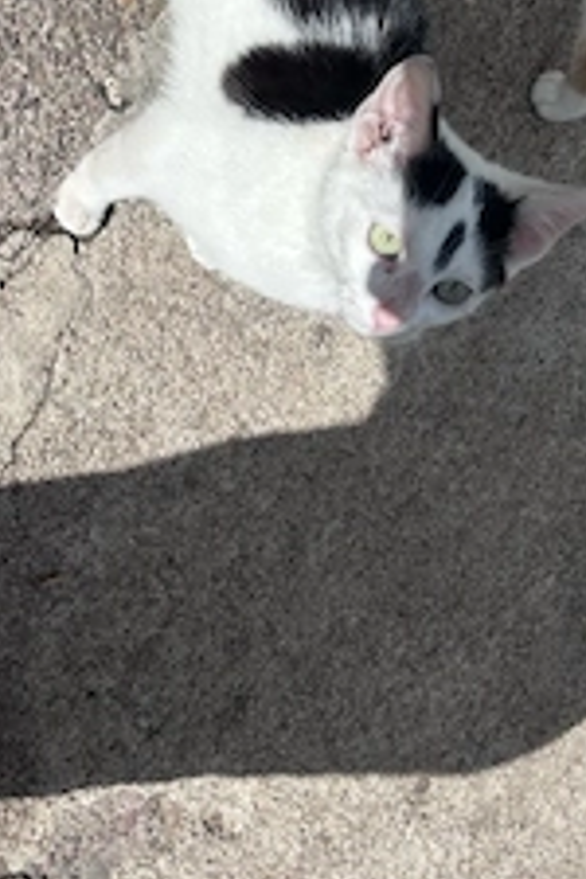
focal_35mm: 48
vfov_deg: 40.4
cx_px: 207
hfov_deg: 27.9
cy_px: 270
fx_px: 1172
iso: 50
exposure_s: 1/6211
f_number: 1.5
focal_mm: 5.7
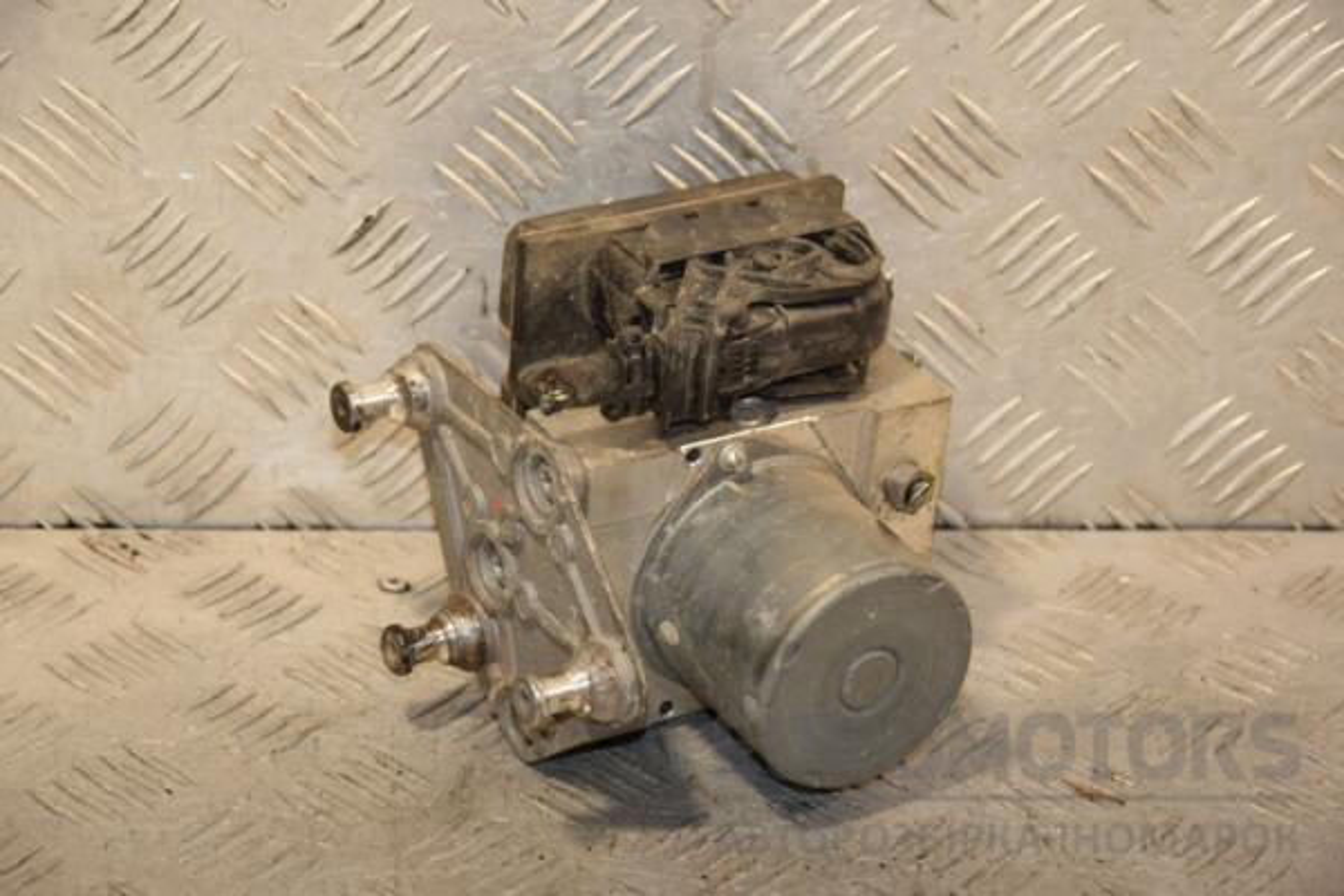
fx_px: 4200
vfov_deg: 12.2
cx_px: 672
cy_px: 448
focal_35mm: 112
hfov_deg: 18.2
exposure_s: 1/200
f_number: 5.6
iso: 800
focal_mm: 75
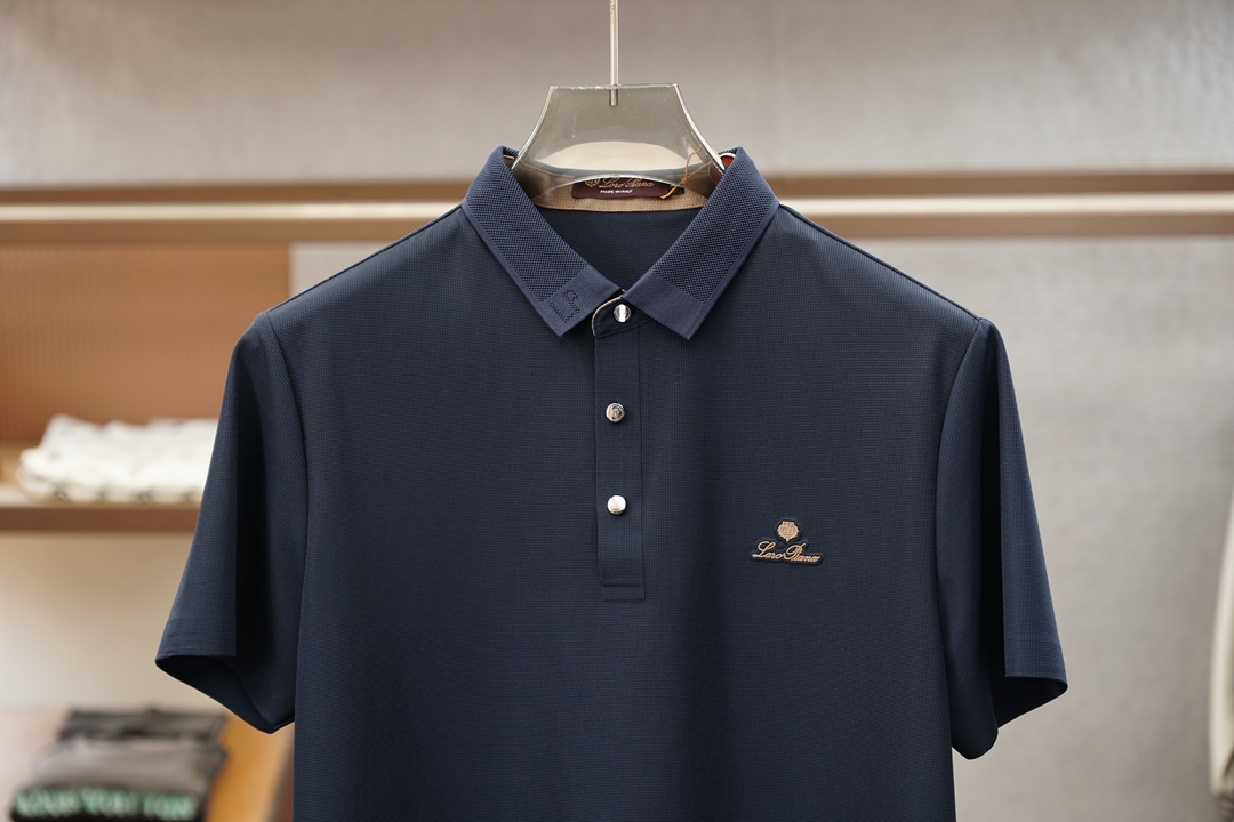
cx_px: 617
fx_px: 2828
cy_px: 411
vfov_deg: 16.6
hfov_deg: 24.6
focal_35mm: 82
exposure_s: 1/125
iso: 500
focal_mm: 55
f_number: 3.5
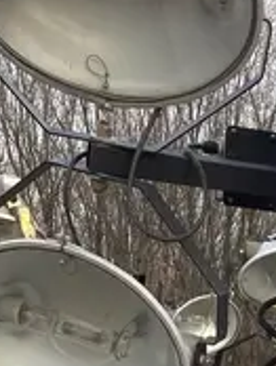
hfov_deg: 12.2
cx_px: 348
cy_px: 723
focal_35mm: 118
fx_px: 1251
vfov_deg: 14.1
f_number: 1.8
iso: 20
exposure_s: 1/282
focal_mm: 3.99
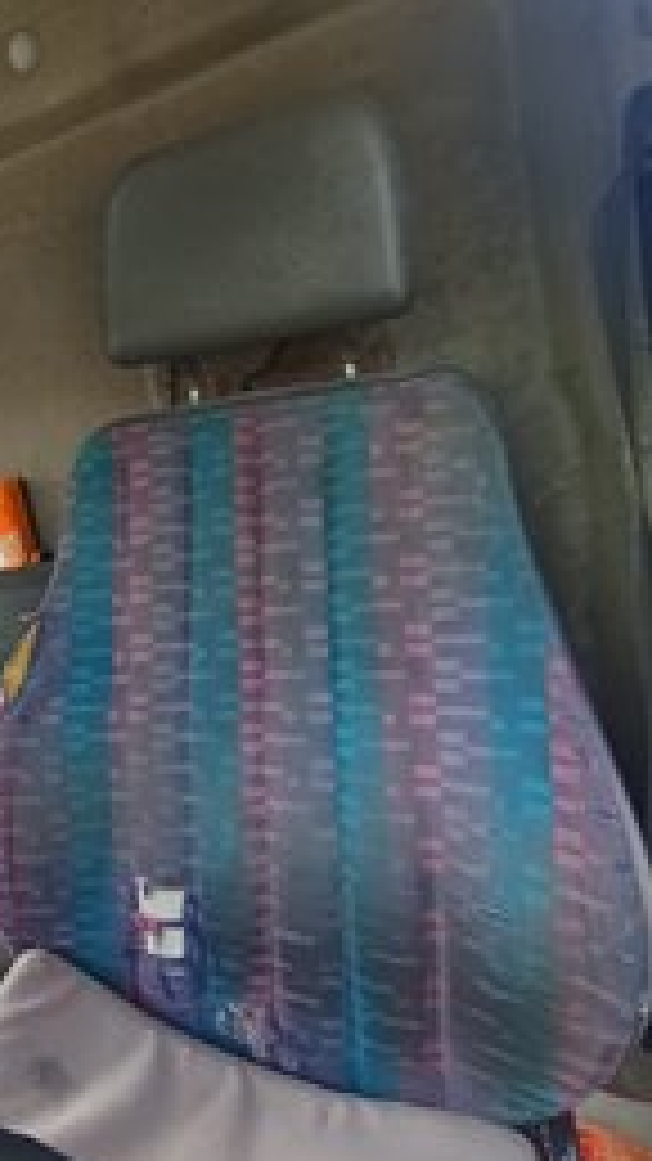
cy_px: 598
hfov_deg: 38.3
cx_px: 4
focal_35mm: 27
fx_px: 830
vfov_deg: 69.9
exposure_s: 1/50
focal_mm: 1.65
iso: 63
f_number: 2.2
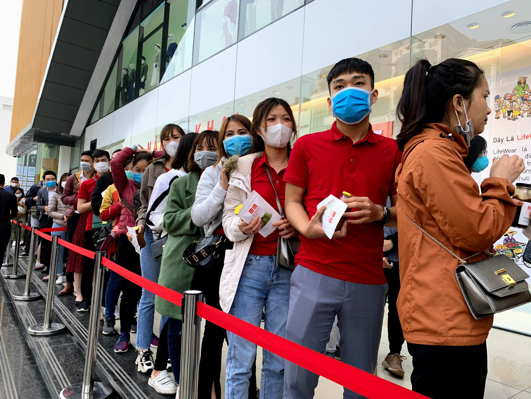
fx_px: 399
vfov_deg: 53.1
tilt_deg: +3.7
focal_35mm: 26
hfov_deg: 67.3
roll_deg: -2.9
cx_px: 266
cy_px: 200
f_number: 1.8
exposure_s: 1/457
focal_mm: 4.25
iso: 25
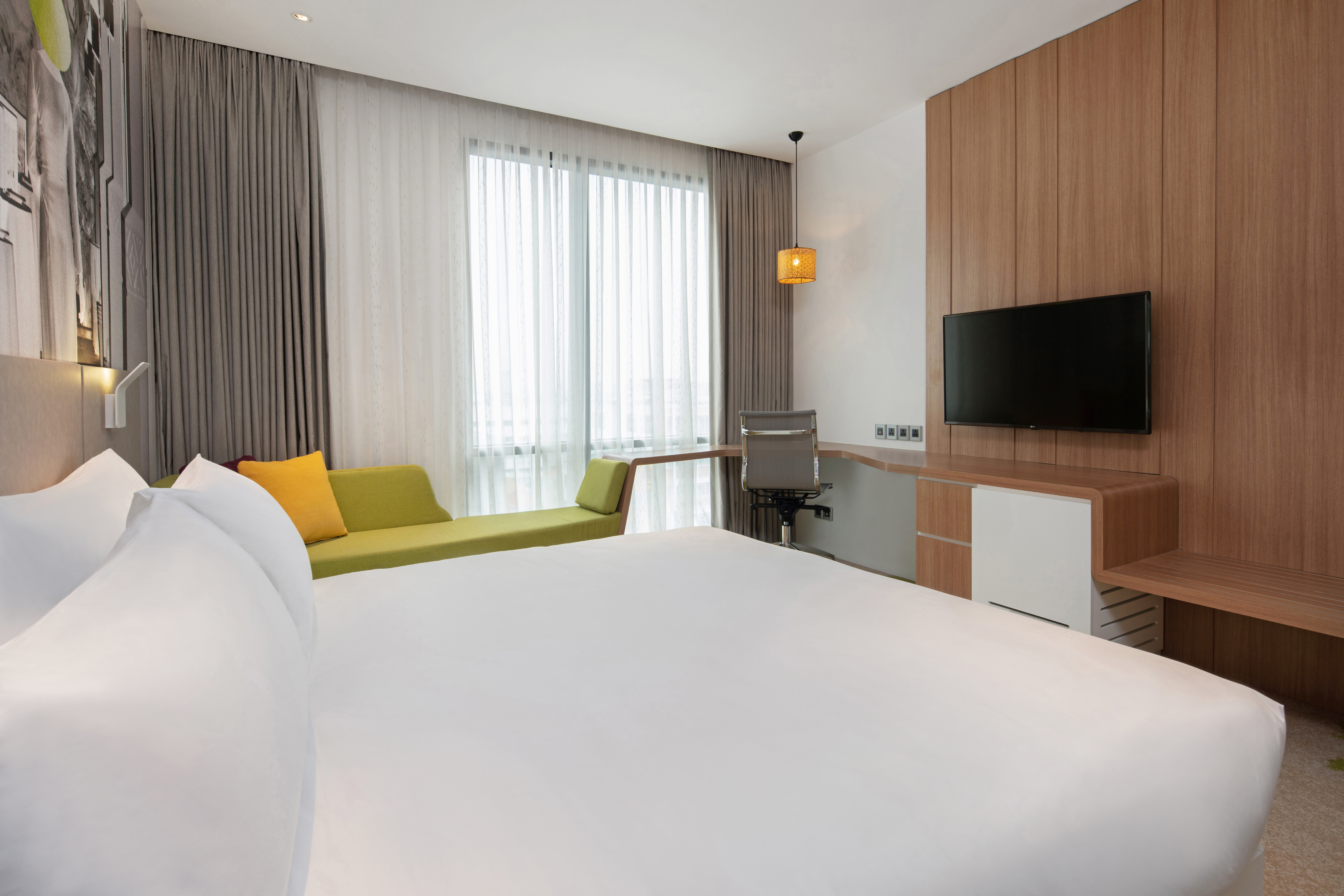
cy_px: 448
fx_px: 635
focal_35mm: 17
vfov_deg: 70.5
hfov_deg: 93.3
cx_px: 672
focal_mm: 17
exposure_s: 1/5
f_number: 11
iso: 200
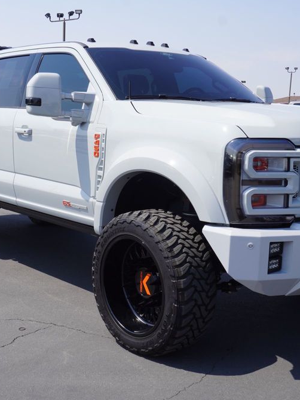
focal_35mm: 51
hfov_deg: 28.7
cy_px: 203
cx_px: 144
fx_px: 587
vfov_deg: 37.7
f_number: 10
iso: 100
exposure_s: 1/160
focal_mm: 23
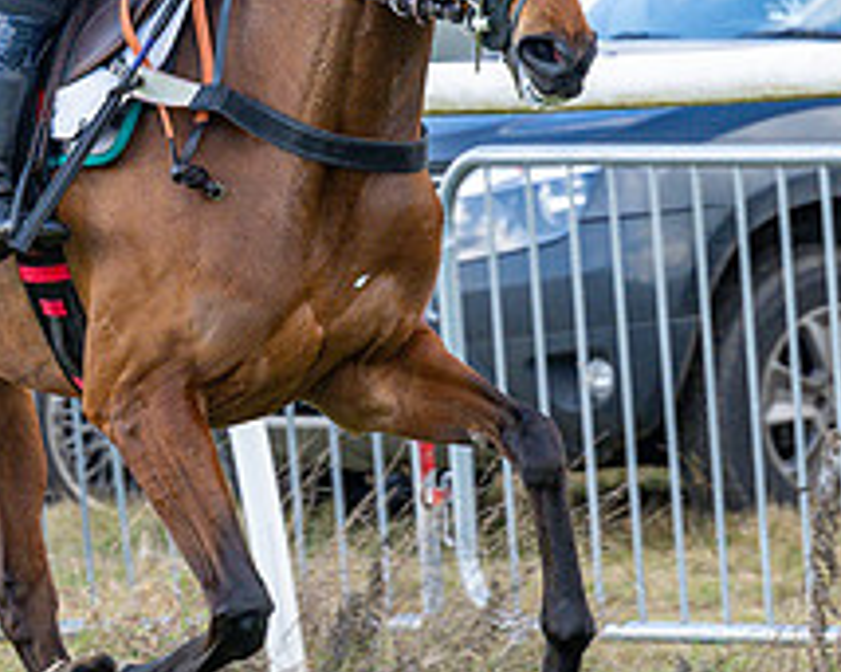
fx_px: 21670
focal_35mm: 871
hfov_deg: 2.2
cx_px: 503
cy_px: 315
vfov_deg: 1.8
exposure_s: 1/800
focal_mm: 160
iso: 500
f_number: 4
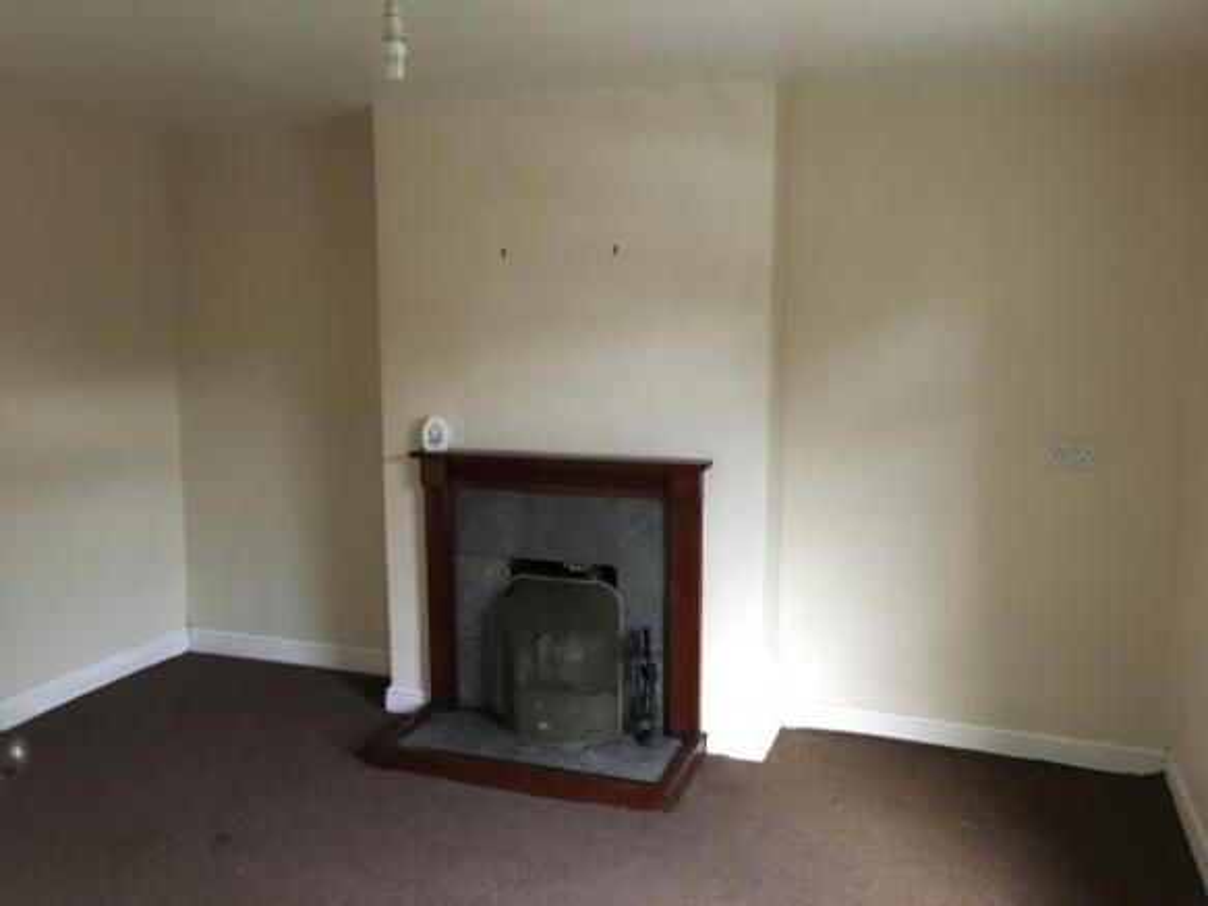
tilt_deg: -9.2
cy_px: 453
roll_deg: +0.6
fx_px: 1012
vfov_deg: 48.2
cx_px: 604
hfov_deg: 61.7
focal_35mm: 29
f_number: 2.2
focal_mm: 4.15
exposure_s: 1/17
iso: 250
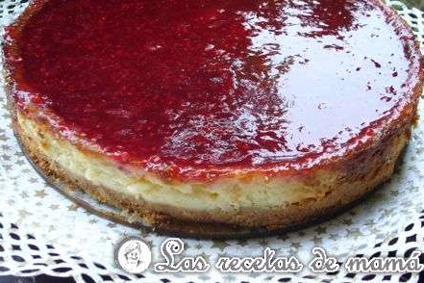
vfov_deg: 26.0
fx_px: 612
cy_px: 124
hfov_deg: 38.2
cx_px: 214
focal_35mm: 52
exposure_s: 1/25
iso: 100
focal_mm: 8.1
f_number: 3.6
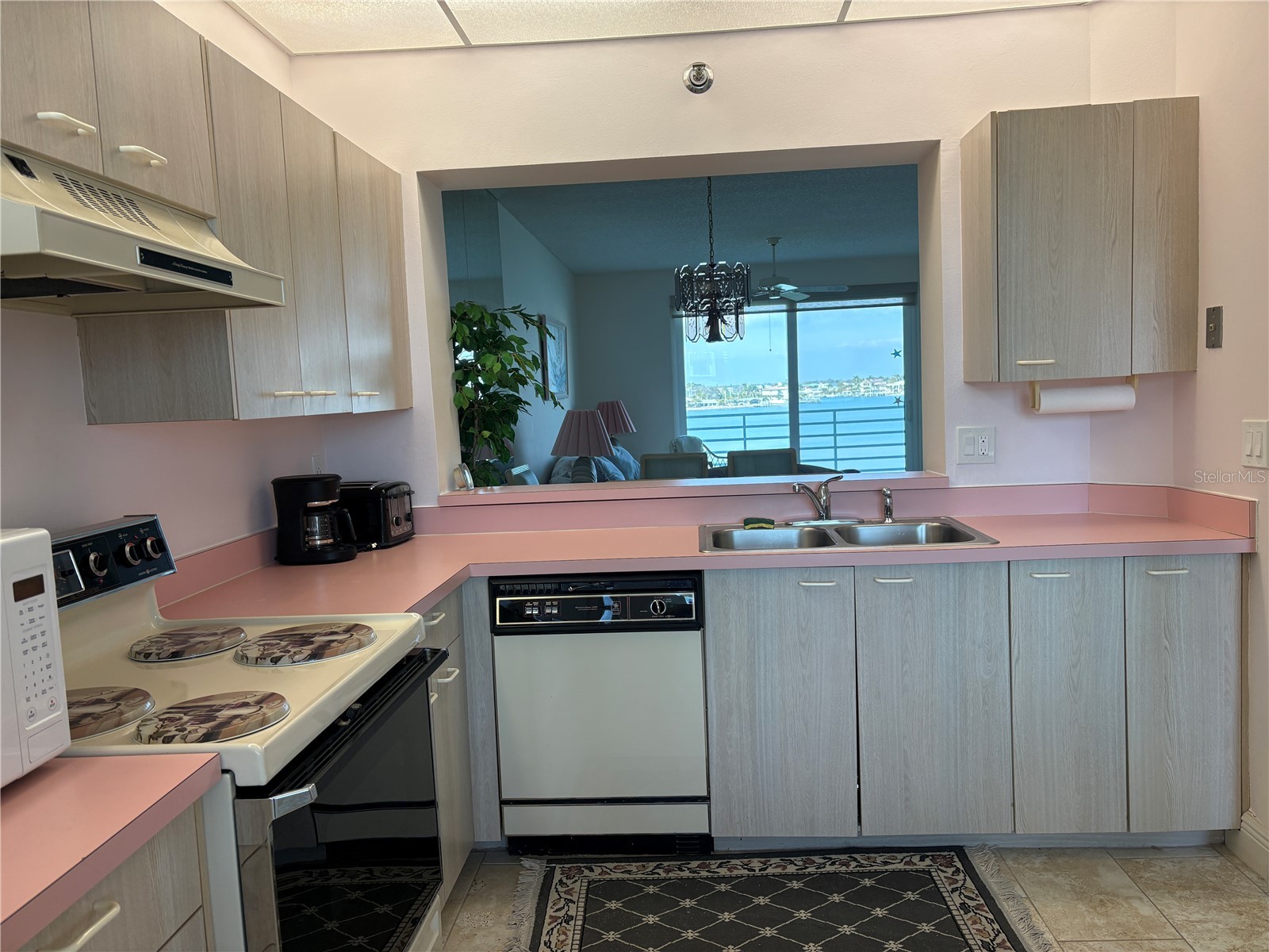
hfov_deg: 67.3
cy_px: 476
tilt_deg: -5.3
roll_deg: +2.9
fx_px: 953
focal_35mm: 26
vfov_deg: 53.1
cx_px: 634
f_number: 1.6
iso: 80
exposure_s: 1/228
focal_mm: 5.96
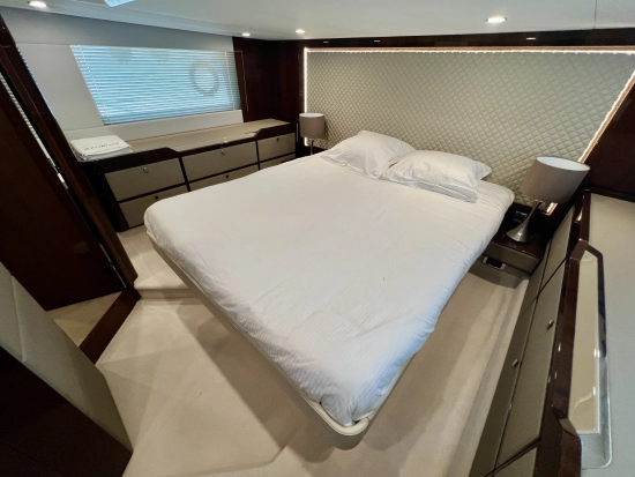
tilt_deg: -34.3
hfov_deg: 106.2
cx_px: 318
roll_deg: -1.7
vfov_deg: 90.0
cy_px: 238
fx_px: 239
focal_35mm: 13
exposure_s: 1/99
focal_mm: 1.57
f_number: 1.8
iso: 125
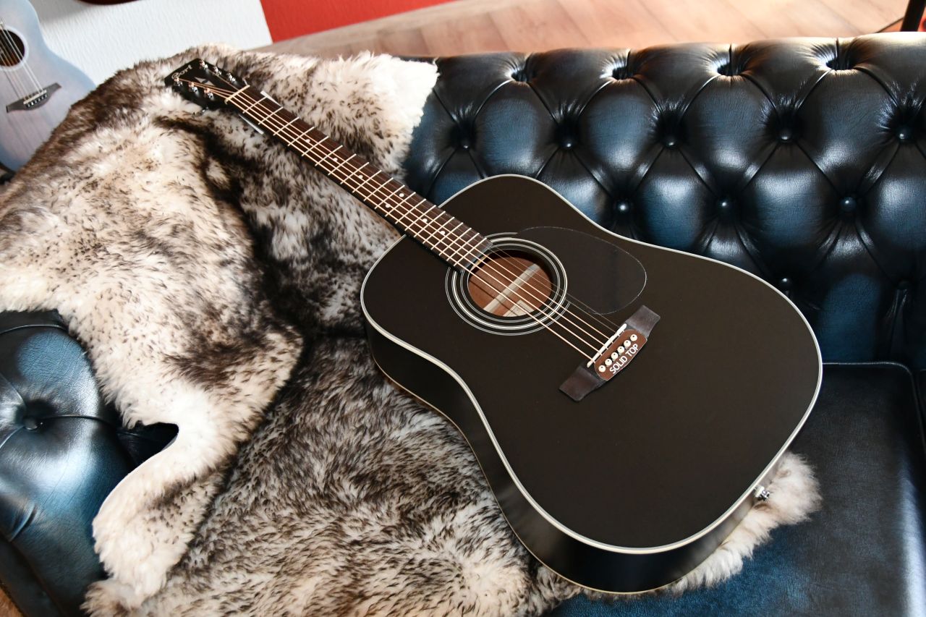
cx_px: 463
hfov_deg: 49.6
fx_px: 1003
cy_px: 308
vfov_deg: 34.2
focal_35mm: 39
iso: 3200
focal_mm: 26
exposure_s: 1/60
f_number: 3.8
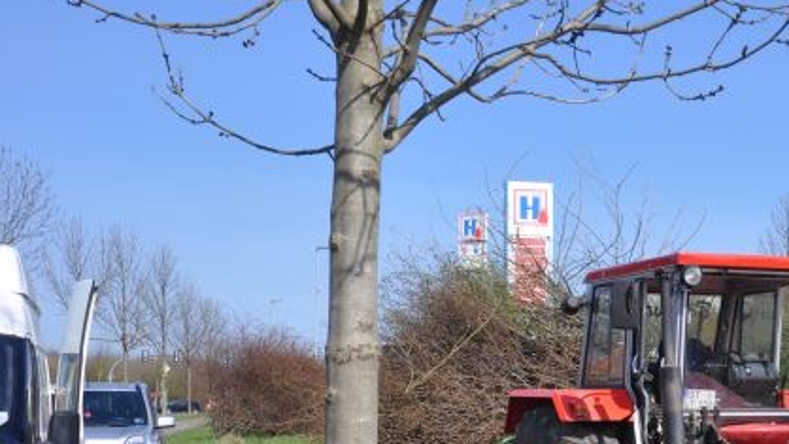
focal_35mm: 69
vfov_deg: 17.1
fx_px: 1443
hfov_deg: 29.0
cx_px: 747
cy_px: 434
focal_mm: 23
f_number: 10
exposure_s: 1/400
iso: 200
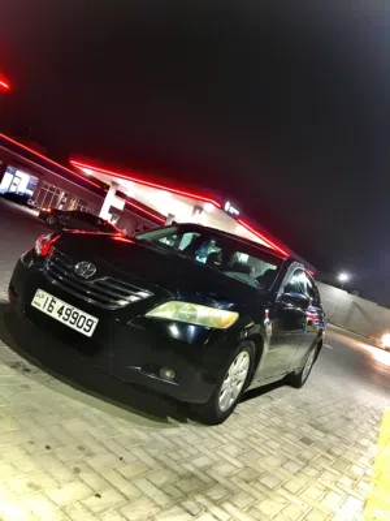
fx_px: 436
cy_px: 260
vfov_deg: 61.7
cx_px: 195
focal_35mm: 29
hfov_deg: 48.2
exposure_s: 1/17
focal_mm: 4.15
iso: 500
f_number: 2.2
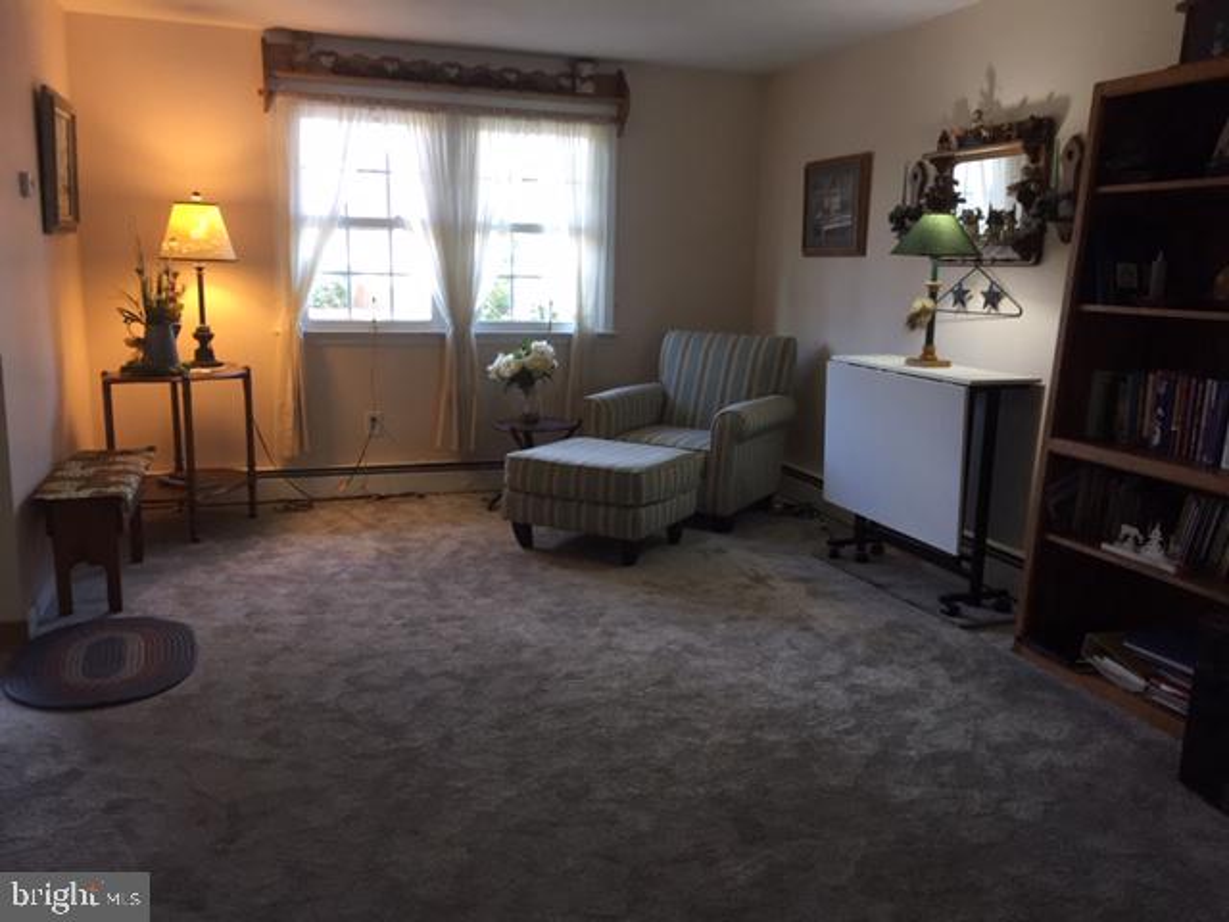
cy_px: 461
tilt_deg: -12.6
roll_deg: -0.7
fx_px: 1030
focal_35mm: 29
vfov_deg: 48.2
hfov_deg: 61.7
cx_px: 614
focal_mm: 4.15
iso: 40
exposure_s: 1/30
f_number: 2.2
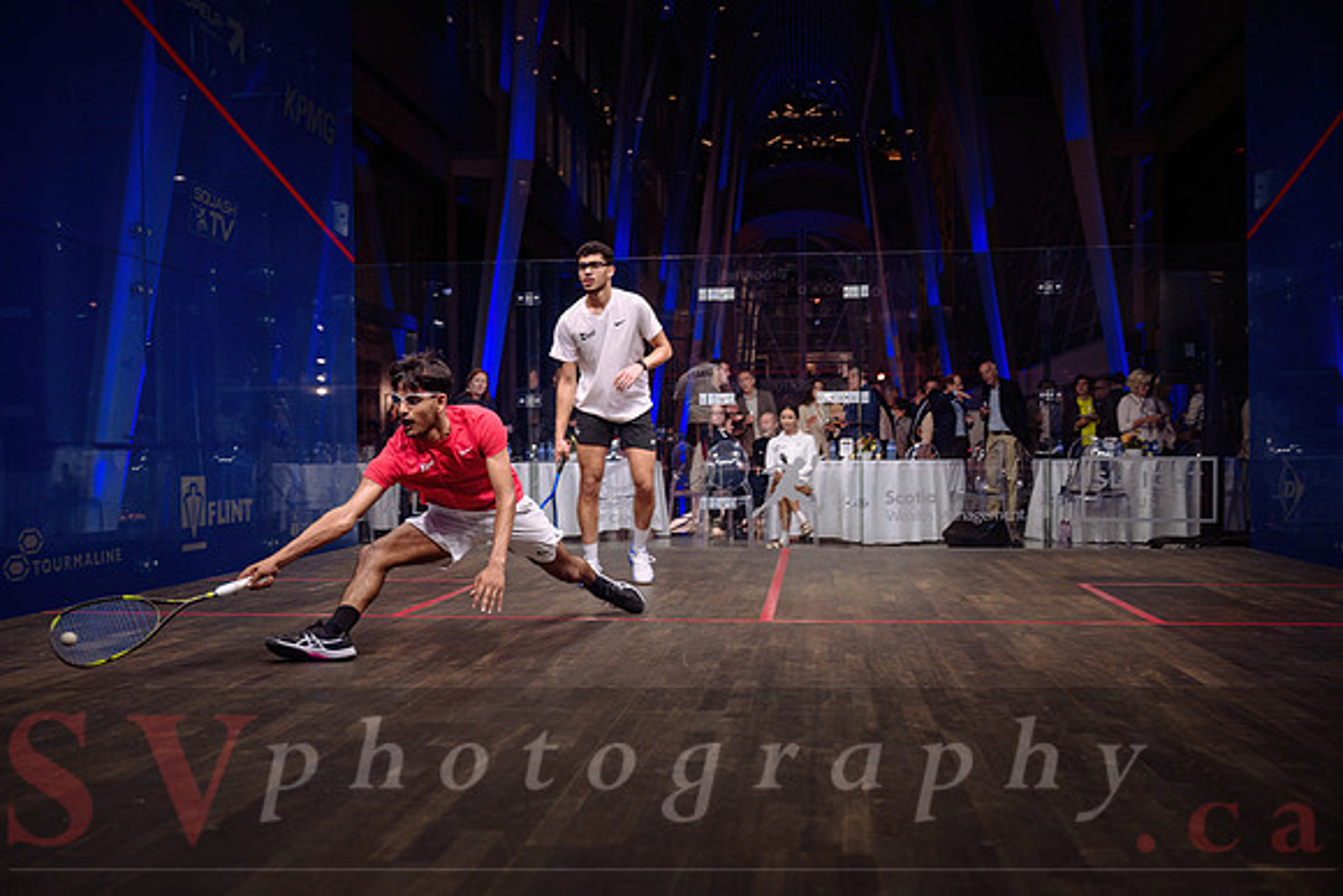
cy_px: 465
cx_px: 647
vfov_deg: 36.6
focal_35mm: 36
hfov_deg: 52.7
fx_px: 1355
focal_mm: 35
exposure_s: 1/400
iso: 1000
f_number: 2.8
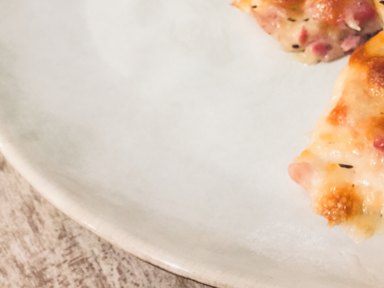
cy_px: 0
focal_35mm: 59
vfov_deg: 23.7
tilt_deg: -37.3
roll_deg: +1.1
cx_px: 299
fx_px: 654
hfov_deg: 32.0
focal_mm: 4.15
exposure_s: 1/10
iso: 100
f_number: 2.2
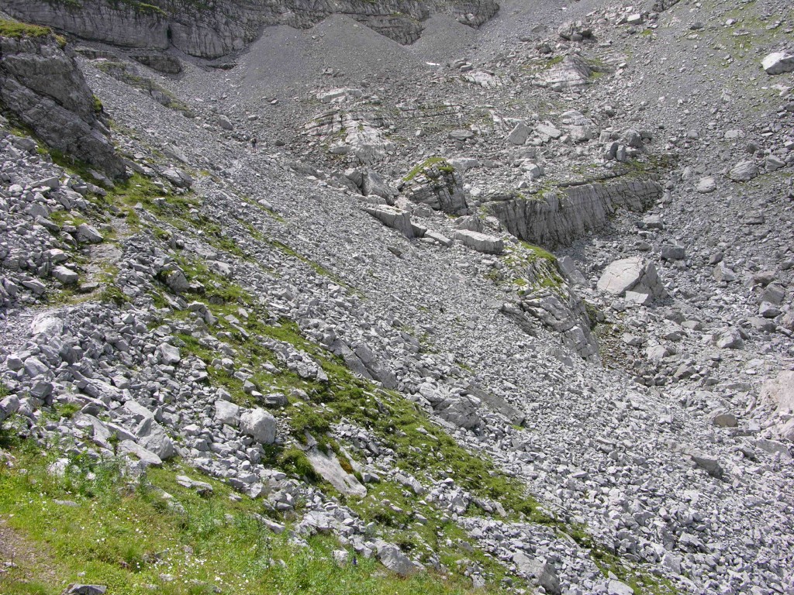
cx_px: 397
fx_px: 803
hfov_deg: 52.6
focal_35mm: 35
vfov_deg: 40.7
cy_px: 298
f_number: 5.6
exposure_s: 1/230
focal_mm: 8.9
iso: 50
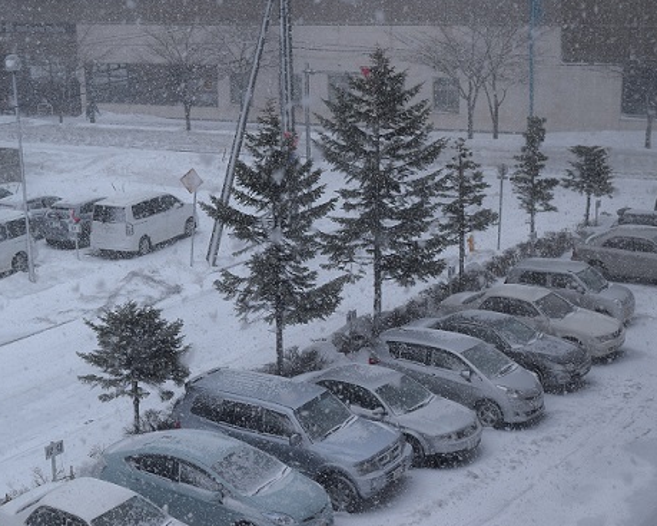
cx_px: 298
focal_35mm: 70
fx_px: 1361
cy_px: 272
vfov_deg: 21.8
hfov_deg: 27.1
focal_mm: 38
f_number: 8
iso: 400
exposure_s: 1/250
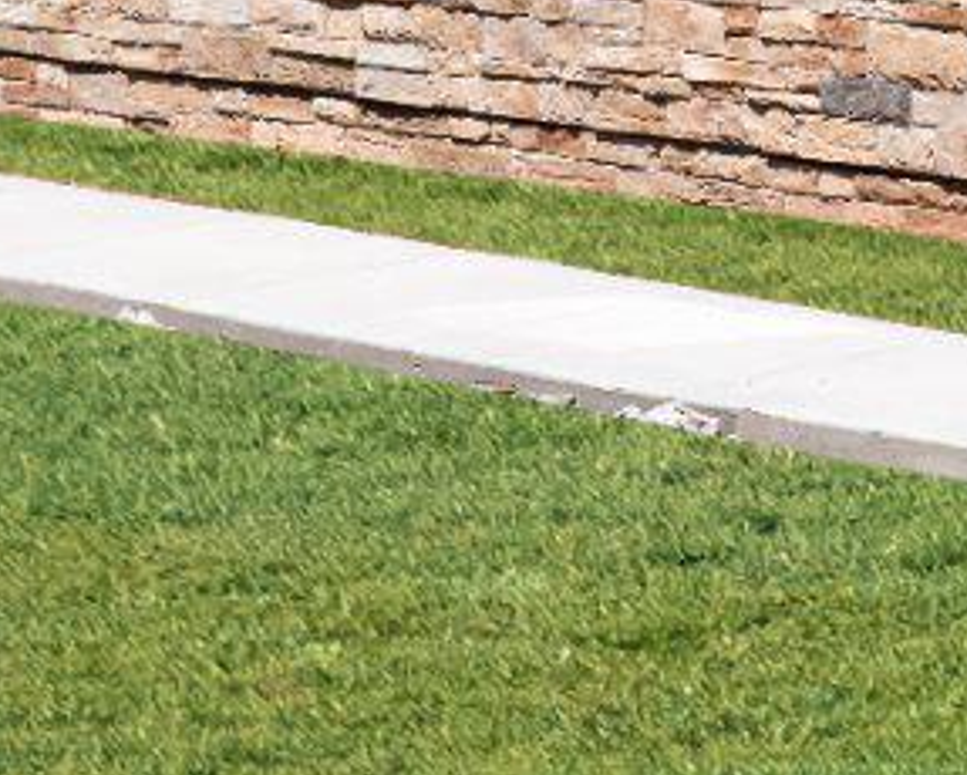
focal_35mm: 194
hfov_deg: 9.6
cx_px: 1587
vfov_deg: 7.6
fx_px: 5556
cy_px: -858
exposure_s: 1/320
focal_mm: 29
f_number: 9
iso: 100
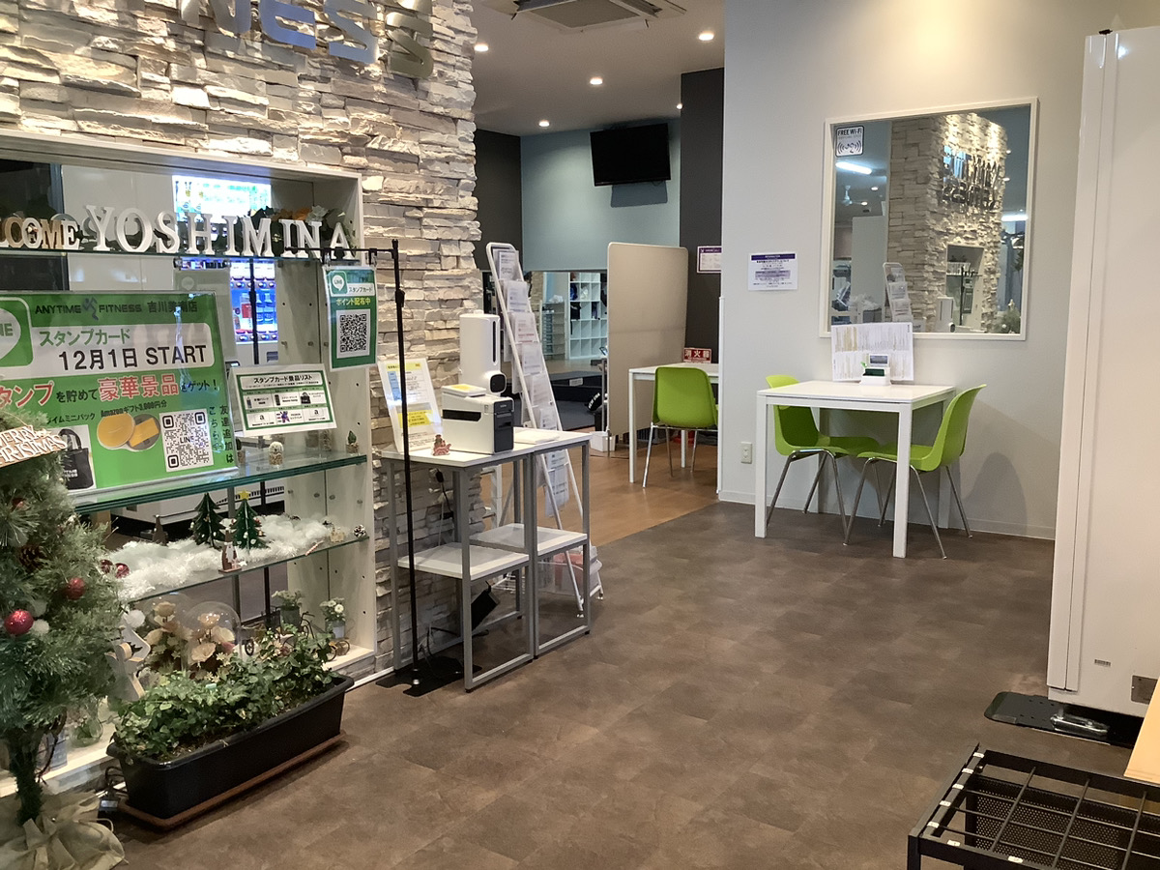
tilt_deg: -7.1
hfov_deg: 58.4
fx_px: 1039
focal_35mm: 31
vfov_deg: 45.4
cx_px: 580
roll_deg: -0.9
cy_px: 435
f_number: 2.4
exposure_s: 1/50
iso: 200
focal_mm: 3.3
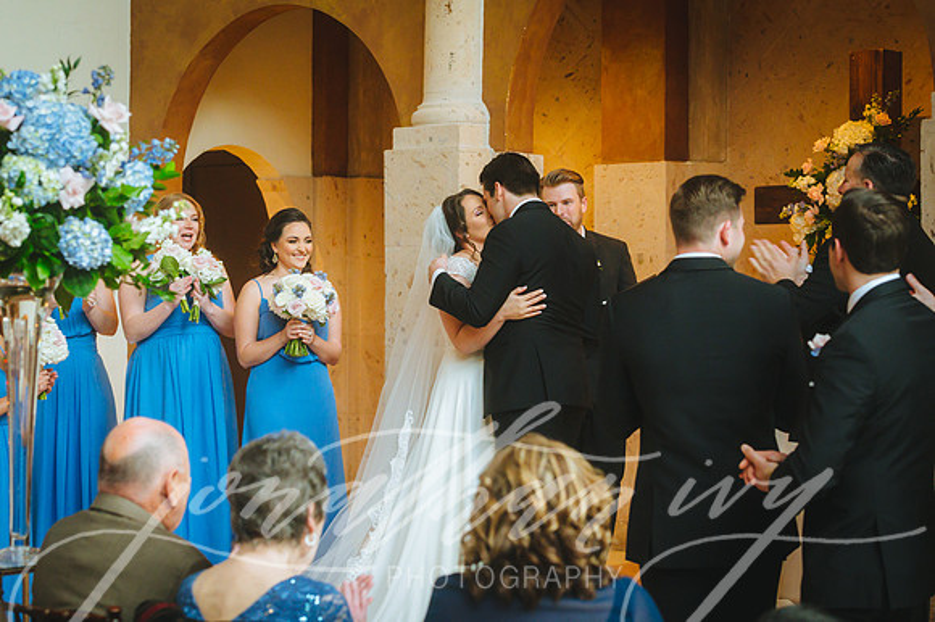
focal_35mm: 78
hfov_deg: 26.1
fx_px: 2016
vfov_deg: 17.5
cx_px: 468
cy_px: 311
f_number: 2.8
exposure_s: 1/160
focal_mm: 70
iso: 4000
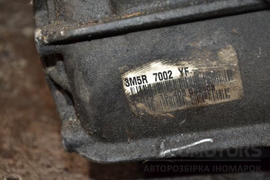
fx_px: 844
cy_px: 90
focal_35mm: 112
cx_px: 135
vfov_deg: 12.2
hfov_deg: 18.2
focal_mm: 75
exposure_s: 1/60
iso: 800
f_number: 5.3
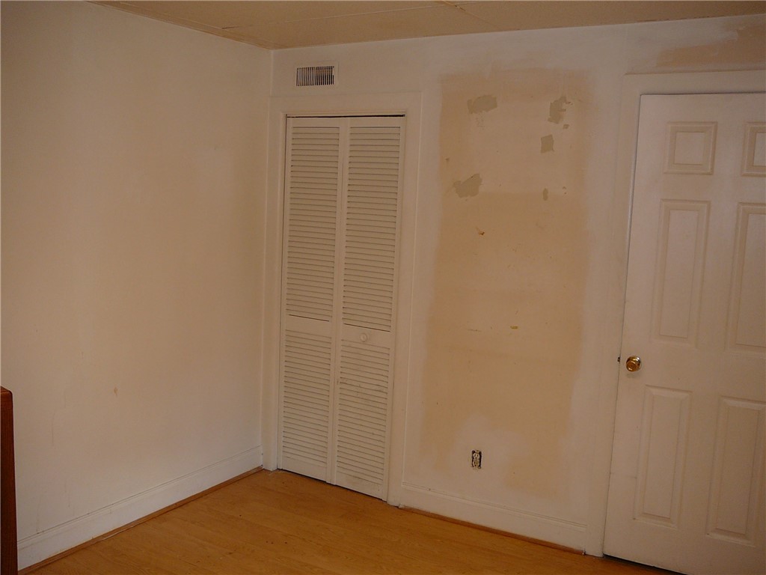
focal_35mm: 35
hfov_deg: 52.6
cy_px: 288
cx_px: 383
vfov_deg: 40.7
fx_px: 774
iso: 100
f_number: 2.8
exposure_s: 1/30
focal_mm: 5.2
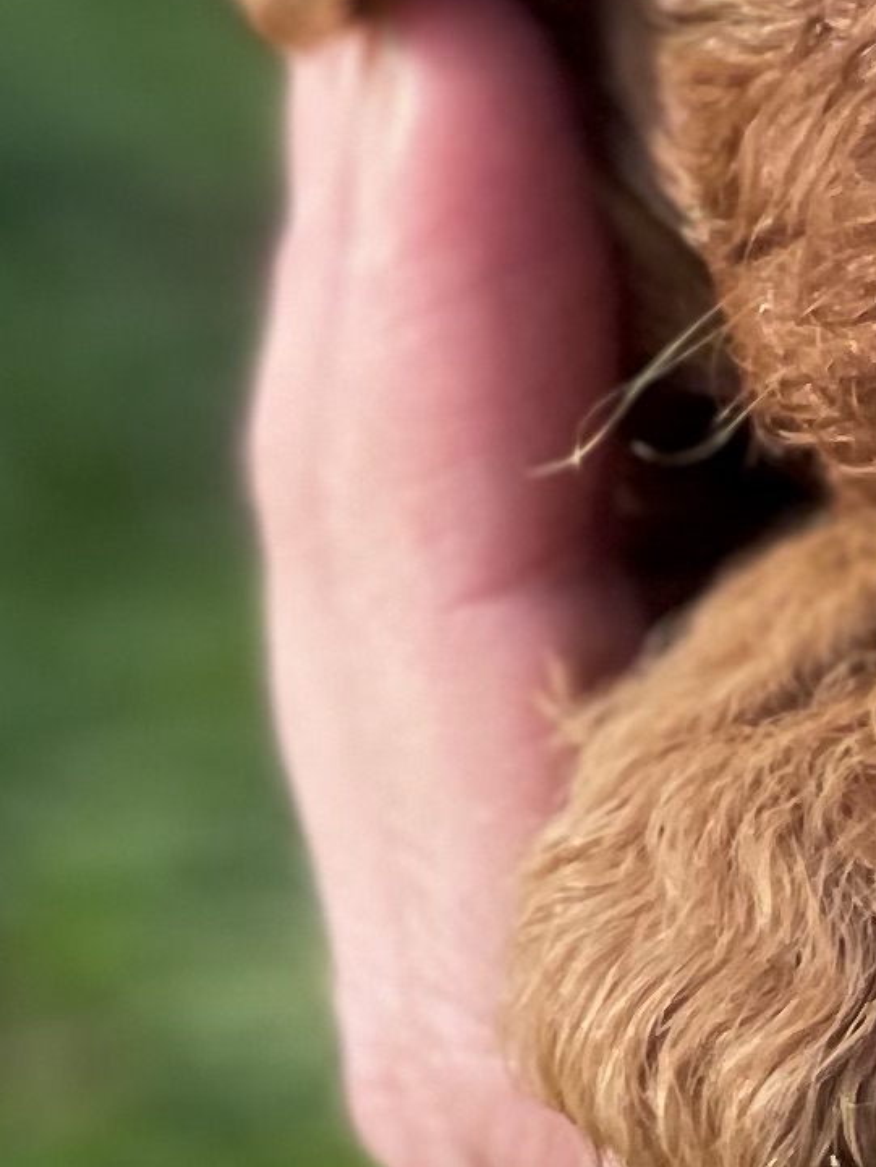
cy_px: 244
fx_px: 7016
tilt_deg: -8.7
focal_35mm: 208
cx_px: 1384
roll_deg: -4.1
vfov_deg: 9.5
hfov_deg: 7.0
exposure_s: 1/121
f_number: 2.2
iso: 64
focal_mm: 7.5
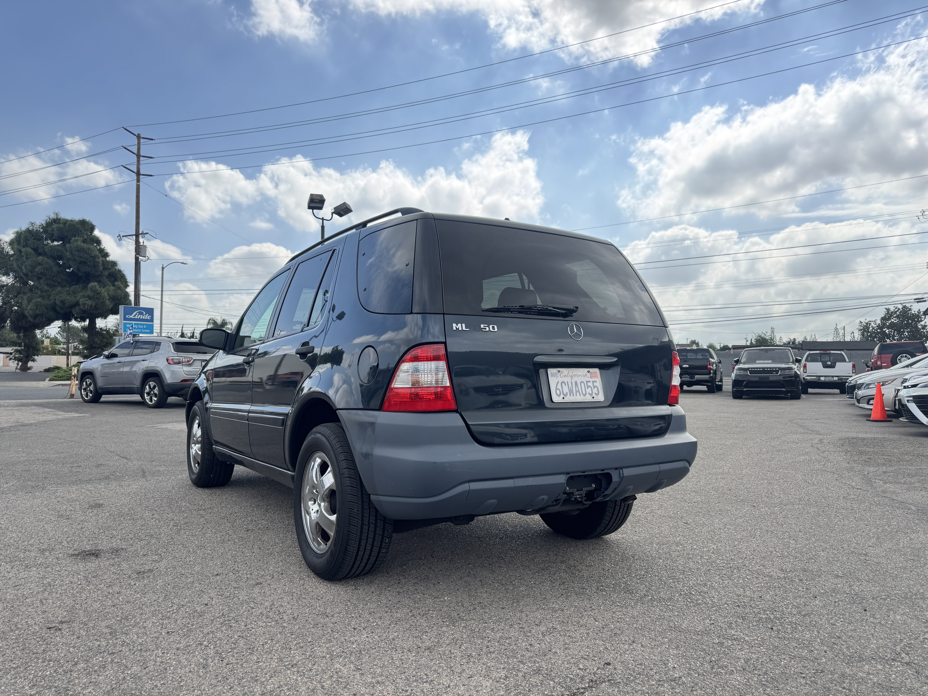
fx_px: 643
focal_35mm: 24
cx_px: 464
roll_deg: -0.6
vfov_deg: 56.8
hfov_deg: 71.6
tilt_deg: +0.5
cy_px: 348
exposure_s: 1/1560
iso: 80
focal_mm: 6.76
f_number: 1.78
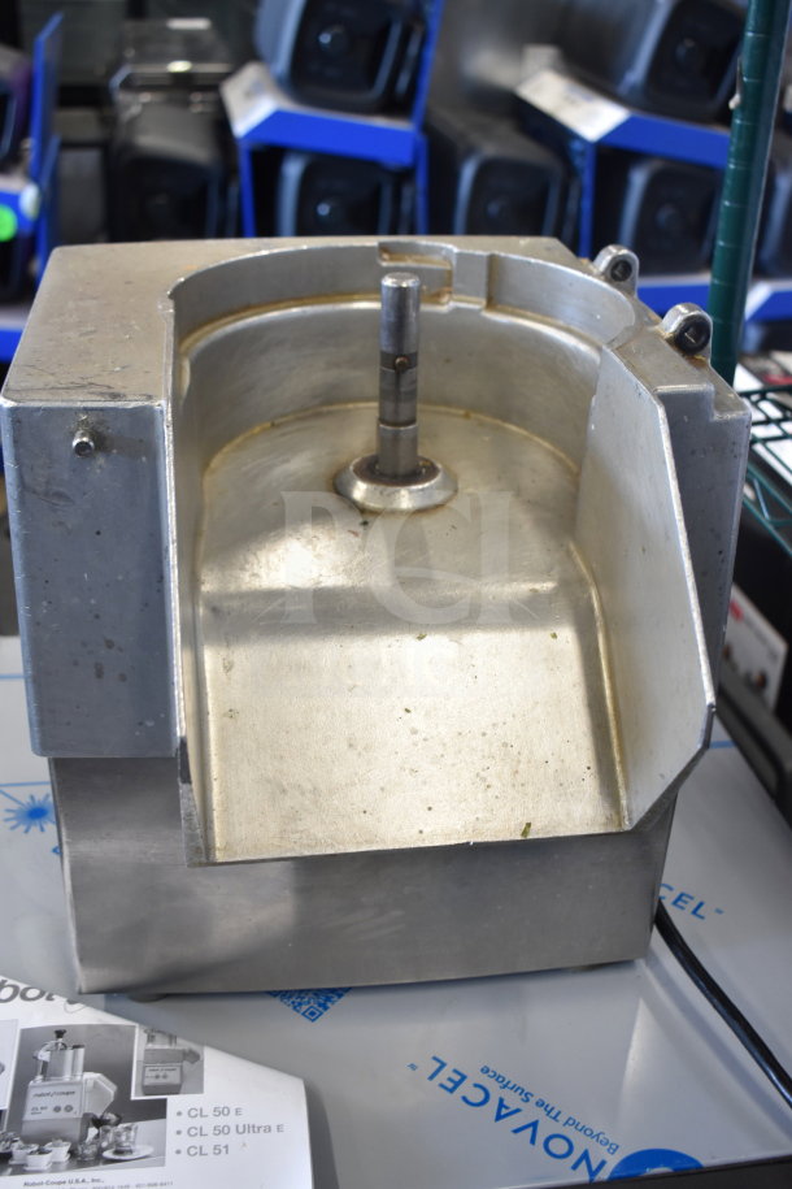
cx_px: 396
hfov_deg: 35.5
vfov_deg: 51.3
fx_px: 1237
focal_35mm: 38
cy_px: 594
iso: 800
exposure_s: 1/40
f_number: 4
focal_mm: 25
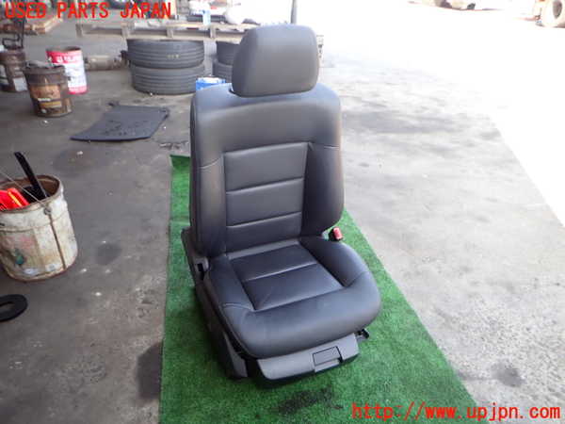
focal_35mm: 25
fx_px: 408
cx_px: 282
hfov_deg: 69.4
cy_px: 212
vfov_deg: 54.9
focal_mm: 4.5
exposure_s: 1/125
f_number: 2
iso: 100
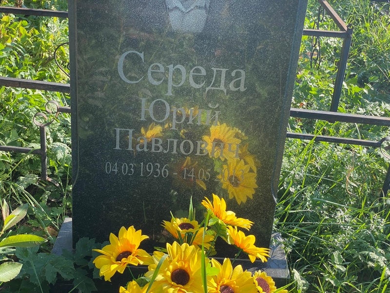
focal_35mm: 52
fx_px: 586
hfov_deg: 36.8
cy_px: 146
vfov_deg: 28.0
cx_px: 195
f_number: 2
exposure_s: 1/331
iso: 20
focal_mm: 6
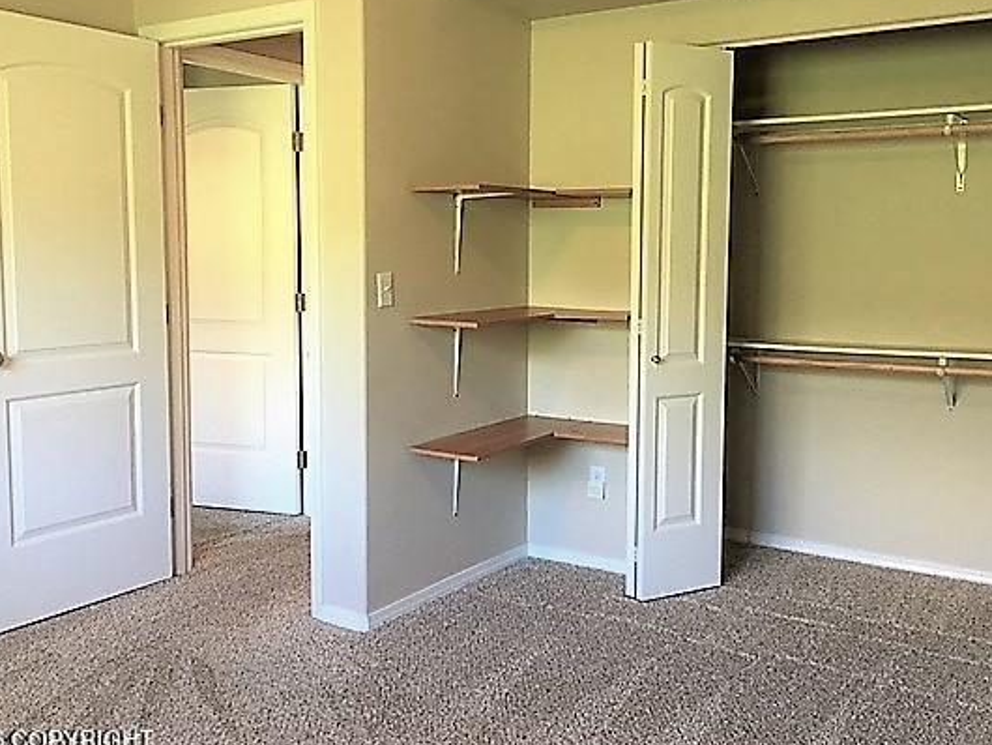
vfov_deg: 40.7
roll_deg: -0.3
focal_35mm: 35
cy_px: 331
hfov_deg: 52.6
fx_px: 1003
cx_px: 520
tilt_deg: -4.8
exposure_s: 1/30
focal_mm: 4.15
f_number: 2.2
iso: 80
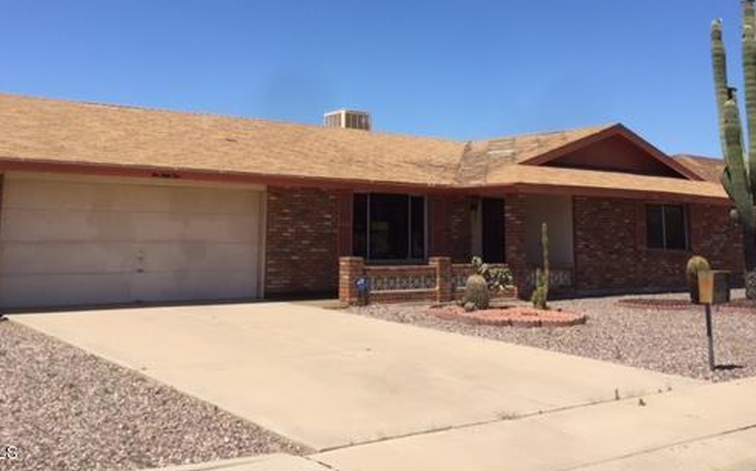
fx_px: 824
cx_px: 390
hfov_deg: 49.3
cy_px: 115
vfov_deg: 31.4
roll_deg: -1.4
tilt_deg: +9.2
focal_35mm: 40
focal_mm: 4.15
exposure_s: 1/2639
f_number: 2.2
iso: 32
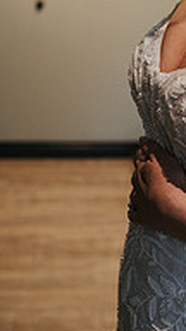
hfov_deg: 13.7
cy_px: 12
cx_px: 223
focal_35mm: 86
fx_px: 754
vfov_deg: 23.8
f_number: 2.8
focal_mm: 35
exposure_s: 1/250
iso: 800
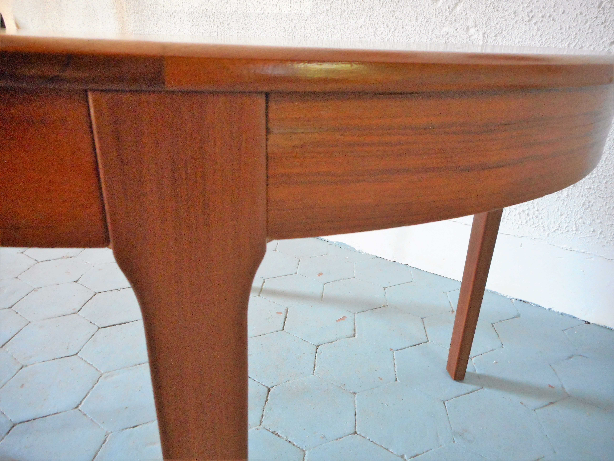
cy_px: 230
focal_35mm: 25
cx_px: 307
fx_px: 443
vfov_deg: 54.9
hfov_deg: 69.4
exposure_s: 1/25
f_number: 3.7
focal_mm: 4.5
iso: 400
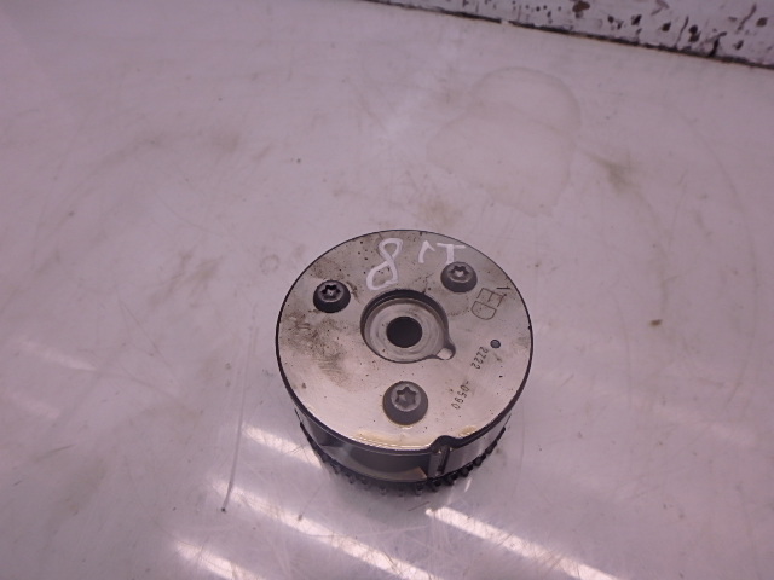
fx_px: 470
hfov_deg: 79.0
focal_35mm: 21
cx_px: 387
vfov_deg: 63.4
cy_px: 290
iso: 125
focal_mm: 3.7
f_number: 3.5
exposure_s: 1/60
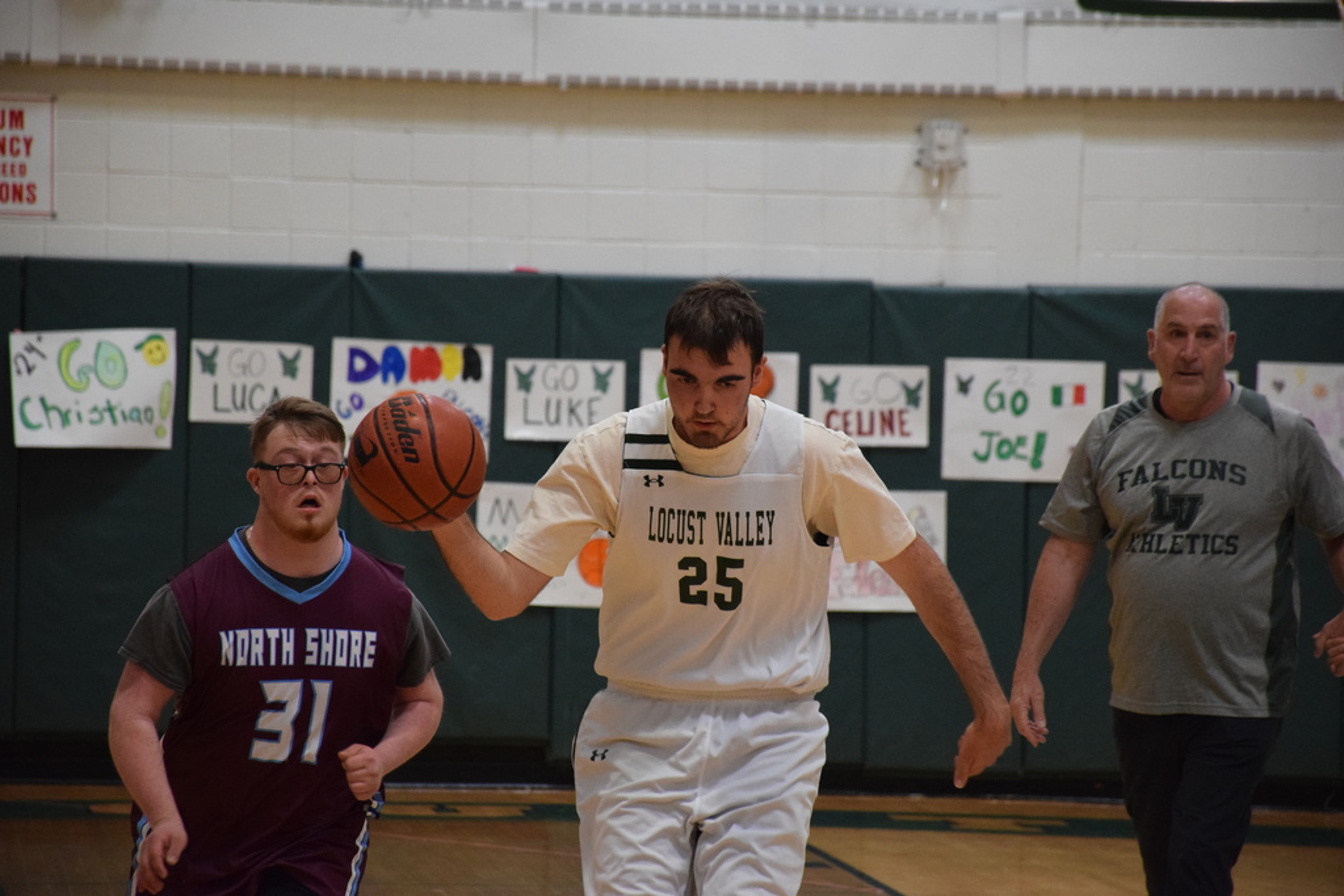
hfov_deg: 9.8
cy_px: 448
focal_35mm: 210
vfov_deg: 6.5
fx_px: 7841
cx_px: 672
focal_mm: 140
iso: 3200
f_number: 5.6
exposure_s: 1/400
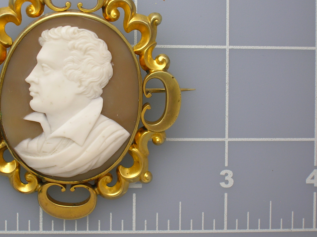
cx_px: 127
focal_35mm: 86
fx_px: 787
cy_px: 100
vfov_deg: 17.1
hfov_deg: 22.7
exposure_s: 1/5.6
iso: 50
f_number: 3.9
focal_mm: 11.7
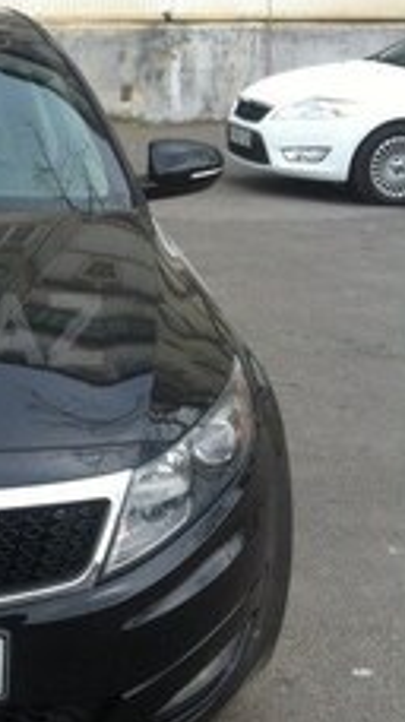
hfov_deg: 13.9
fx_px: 1587
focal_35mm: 83
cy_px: 329
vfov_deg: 25.6
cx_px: -141
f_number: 2.8
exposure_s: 1/149
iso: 80
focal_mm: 3.85
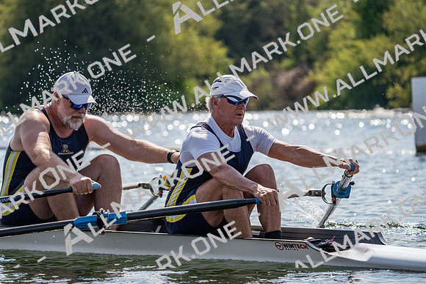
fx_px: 2367
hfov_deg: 10.3
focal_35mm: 200
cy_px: 142
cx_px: 213
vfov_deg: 6.9
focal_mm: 200
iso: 200
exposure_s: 1/1600
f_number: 5.6
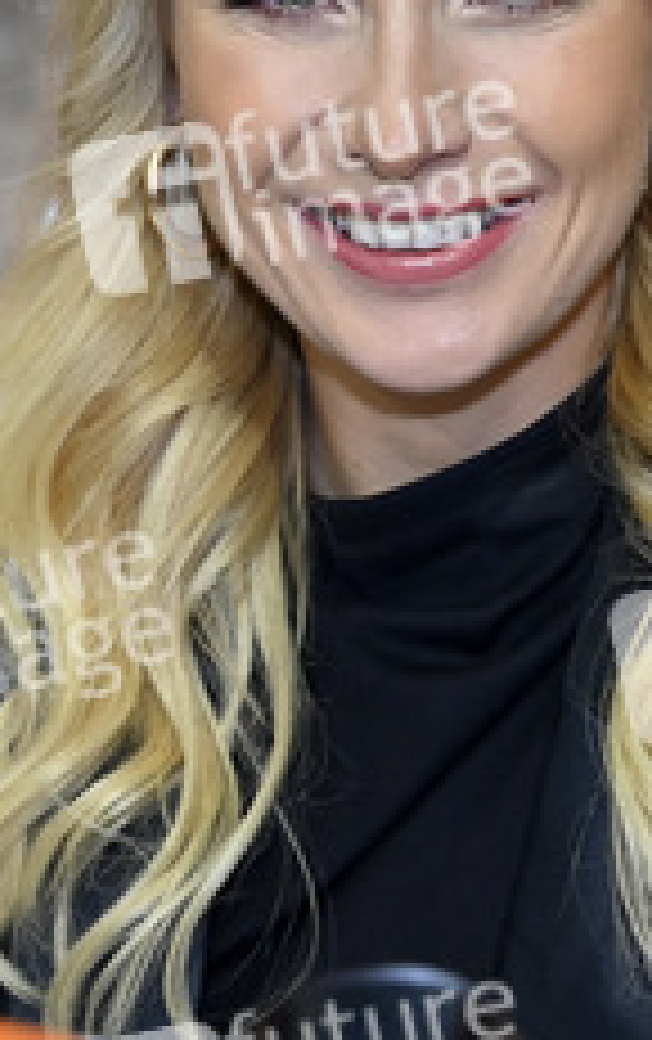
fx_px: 2494
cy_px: 414
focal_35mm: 88
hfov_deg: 14.9
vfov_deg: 23.5
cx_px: 432
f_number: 4
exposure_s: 1/200
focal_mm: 50
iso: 1000
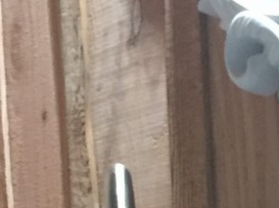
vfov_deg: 8.4
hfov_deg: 12.0
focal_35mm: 163
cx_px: 292
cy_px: 493
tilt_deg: -4.7
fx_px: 1312
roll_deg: +1.4
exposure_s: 1/33
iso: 250
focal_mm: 4.15
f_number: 2.2
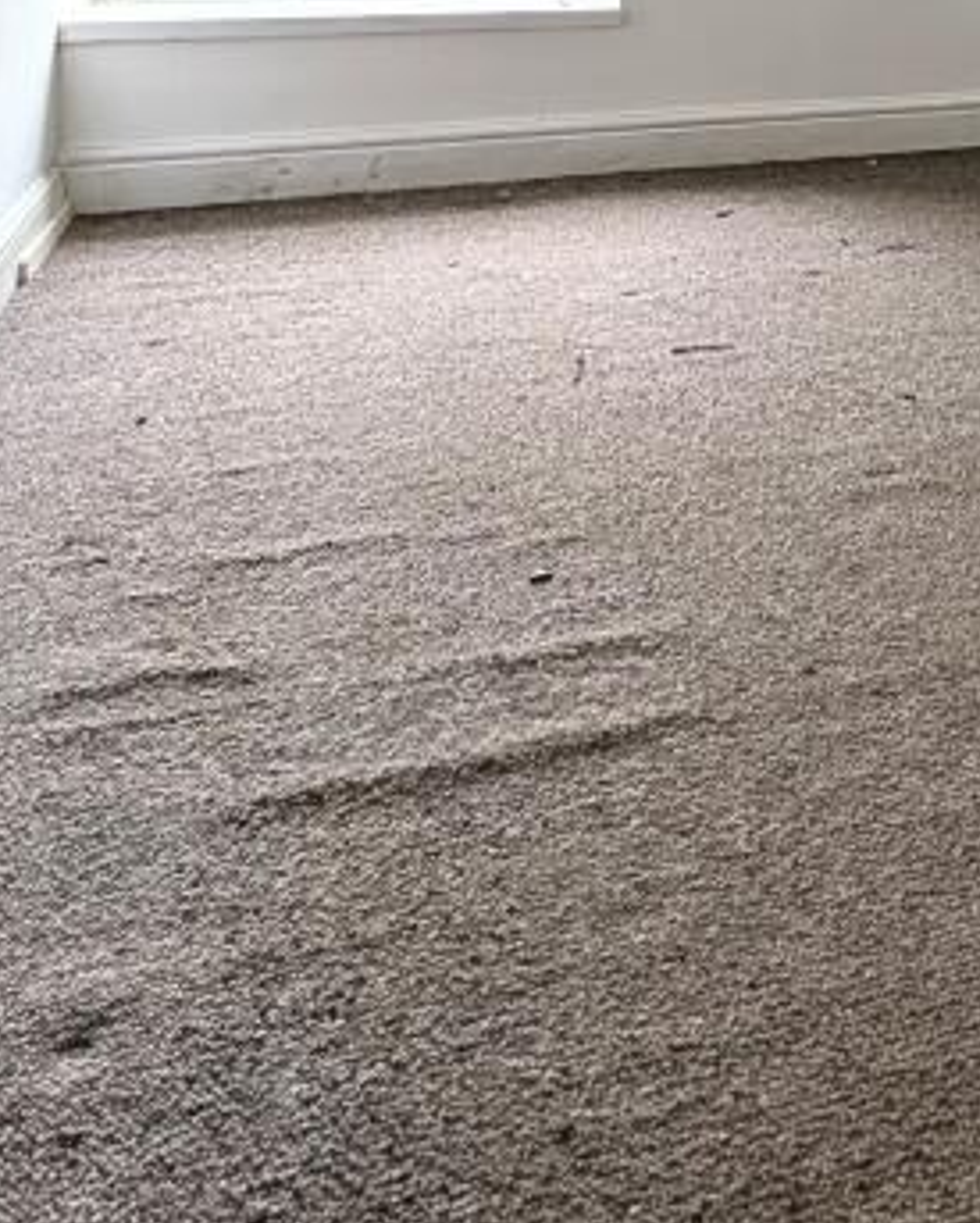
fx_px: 1267
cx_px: 877
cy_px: -130
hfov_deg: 39.3
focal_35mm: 35
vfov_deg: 41.0
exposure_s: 1/404
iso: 57
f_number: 1.7
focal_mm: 2.02
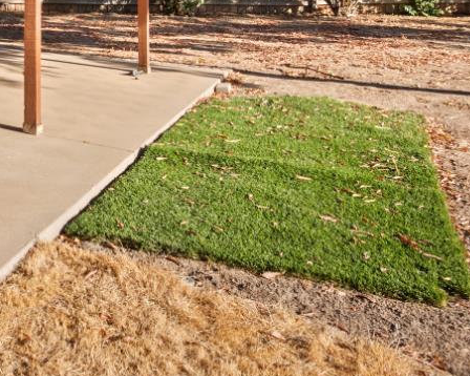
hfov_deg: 32.1
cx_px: -138
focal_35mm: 44
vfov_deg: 28.8
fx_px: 612
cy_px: -93
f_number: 9
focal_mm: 14
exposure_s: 1/320
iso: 250
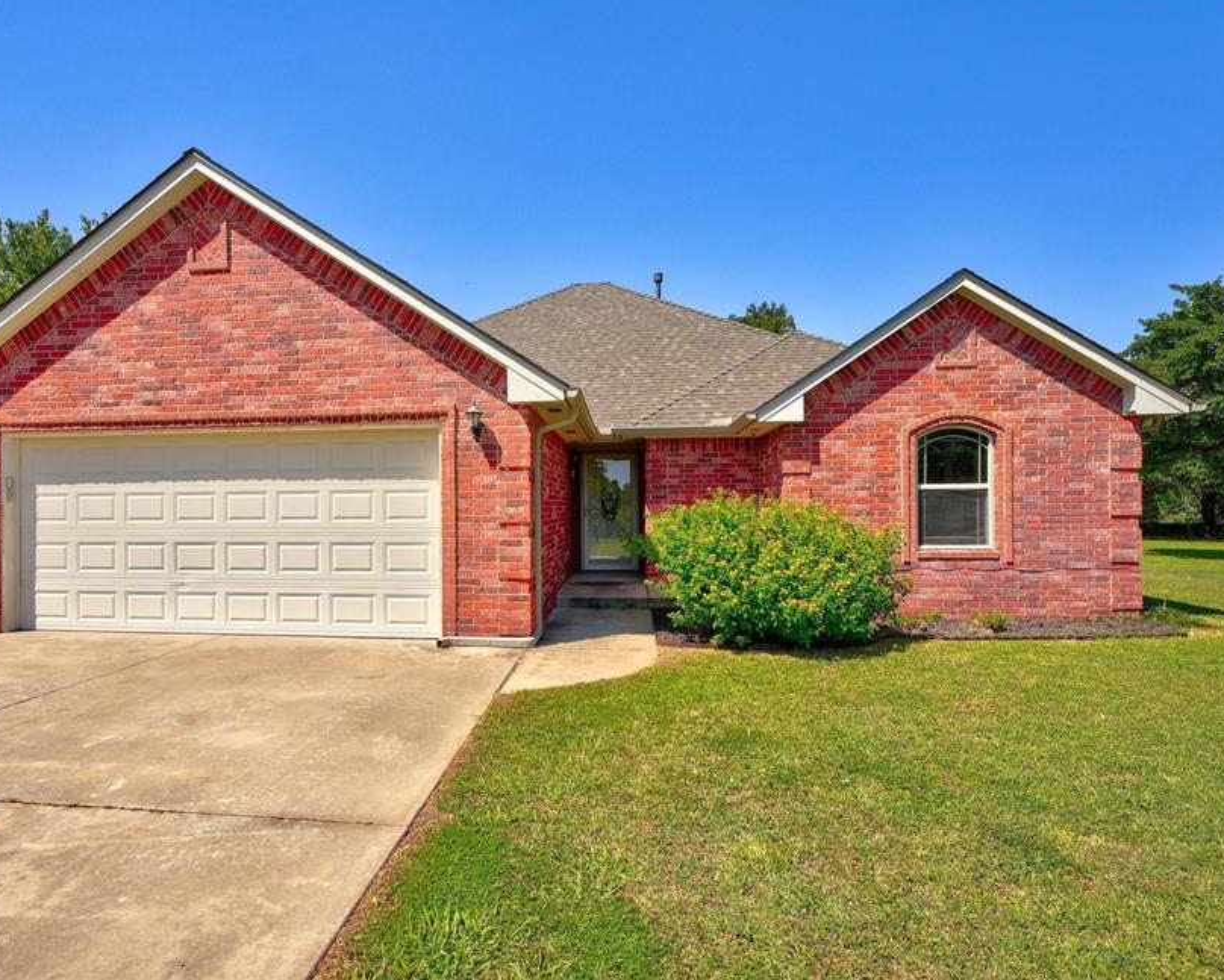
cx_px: 537
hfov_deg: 82.9
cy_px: 504
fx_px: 689
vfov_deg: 70.9
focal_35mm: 19
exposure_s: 1/2000
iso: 200
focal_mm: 16
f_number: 7.1
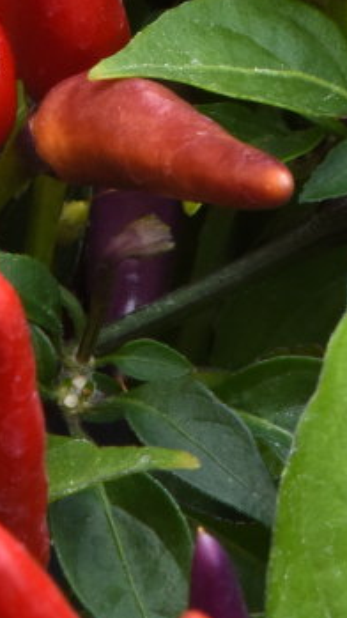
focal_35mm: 504
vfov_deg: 4.3
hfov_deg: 2.4
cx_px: -280
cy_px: -305
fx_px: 8254
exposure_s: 1/40
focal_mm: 105
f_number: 32
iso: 800
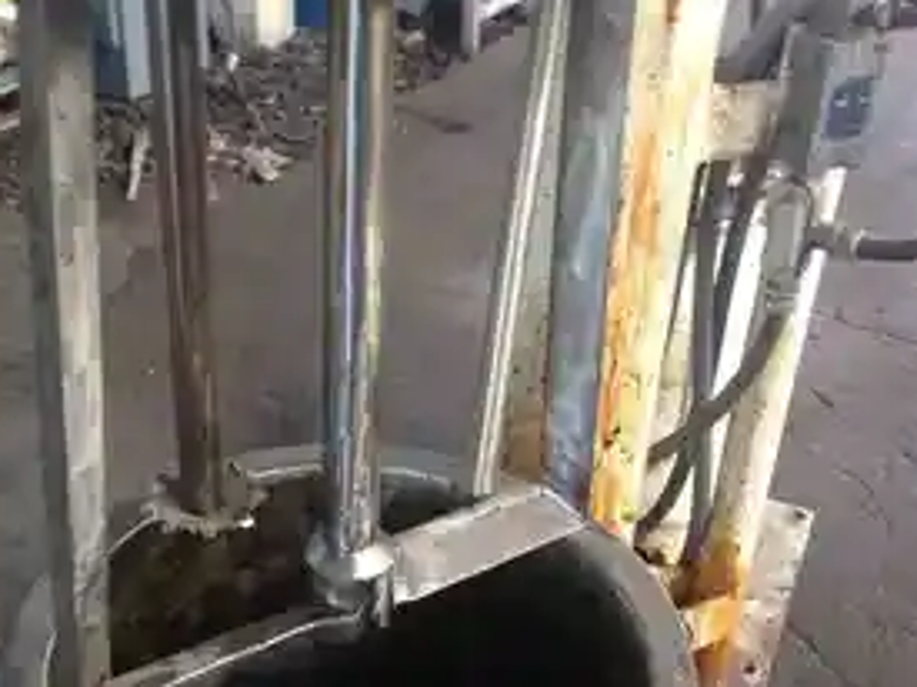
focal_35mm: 48
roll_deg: -0.1
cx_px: 353
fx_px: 1271
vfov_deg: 30.2
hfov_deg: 39.5
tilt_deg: -30.2
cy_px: 394
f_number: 2.4
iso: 125
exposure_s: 1/20
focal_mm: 4.12
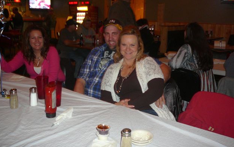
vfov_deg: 33.5
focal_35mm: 38
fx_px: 242
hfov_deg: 51.5
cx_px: 117
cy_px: 59
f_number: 2.8
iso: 160
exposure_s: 1/8
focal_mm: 5.2
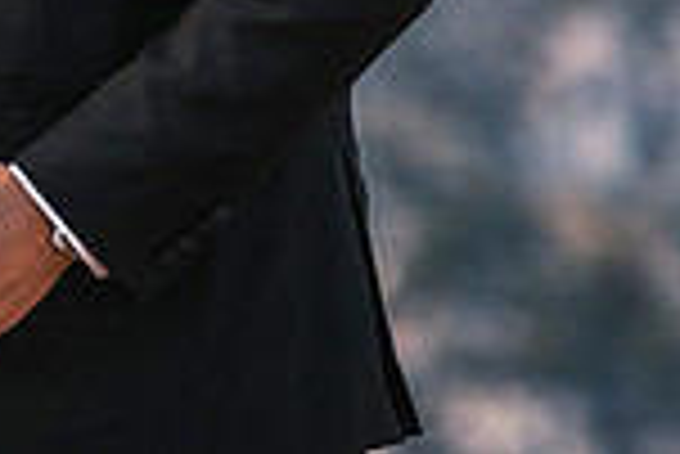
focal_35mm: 714
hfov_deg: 2.9
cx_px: 117
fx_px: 13499
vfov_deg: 1.9
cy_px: -411
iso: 400
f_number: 2.8
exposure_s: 1/1250
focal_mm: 124.3
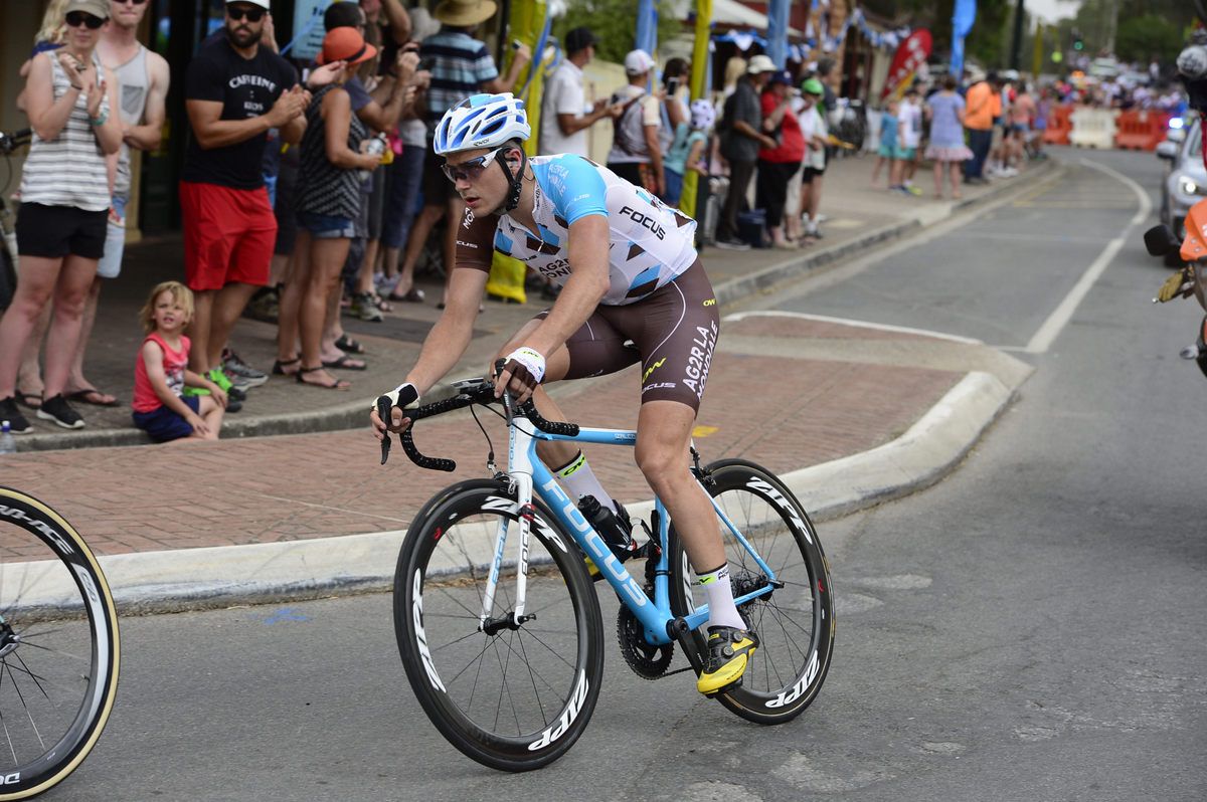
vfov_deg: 13.4
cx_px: 604
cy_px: 401
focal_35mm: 102
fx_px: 3417
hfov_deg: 20.0
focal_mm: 102
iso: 400
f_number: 5.6
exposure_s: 1/1000
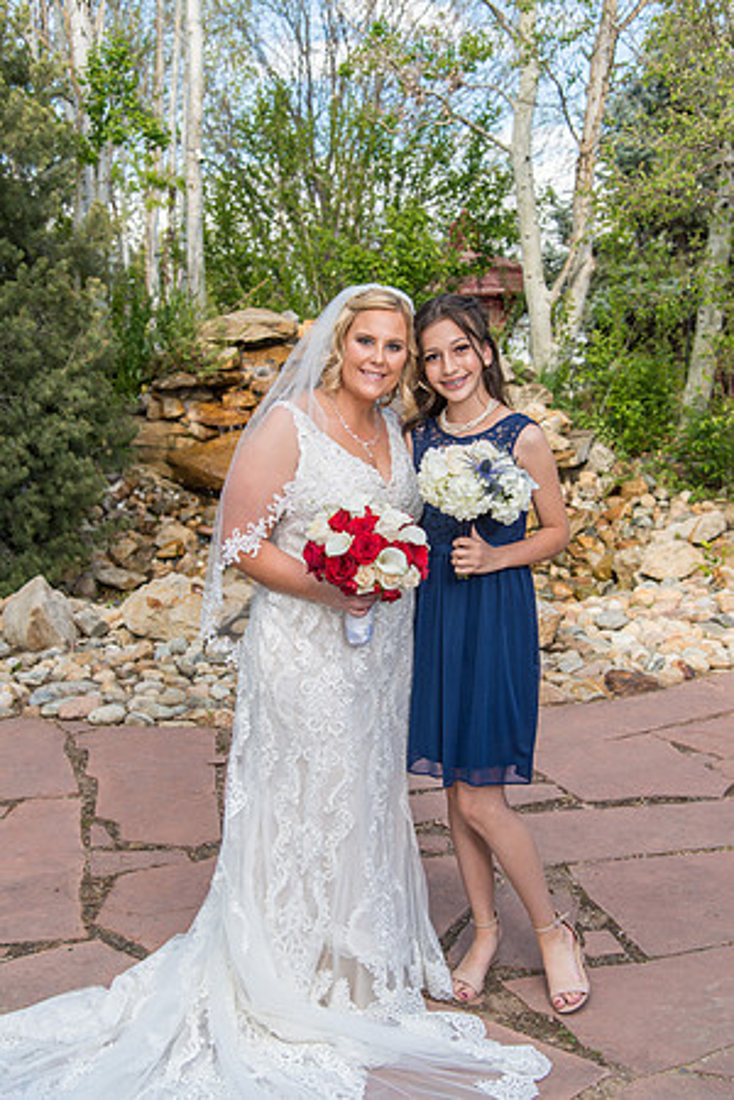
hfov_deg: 33.4
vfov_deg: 48.5
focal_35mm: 40
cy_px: 550
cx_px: 367
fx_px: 1223
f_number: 5
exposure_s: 1/250
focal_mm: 40
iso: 100
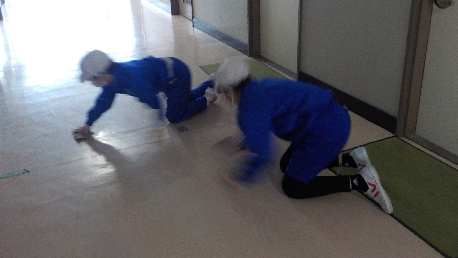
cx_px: 230
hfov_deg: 59.5
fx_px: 401
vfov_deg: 35.4
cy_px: 91
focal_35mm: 33
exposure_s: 1/10
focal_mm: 4.1
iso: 400
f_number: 3.3
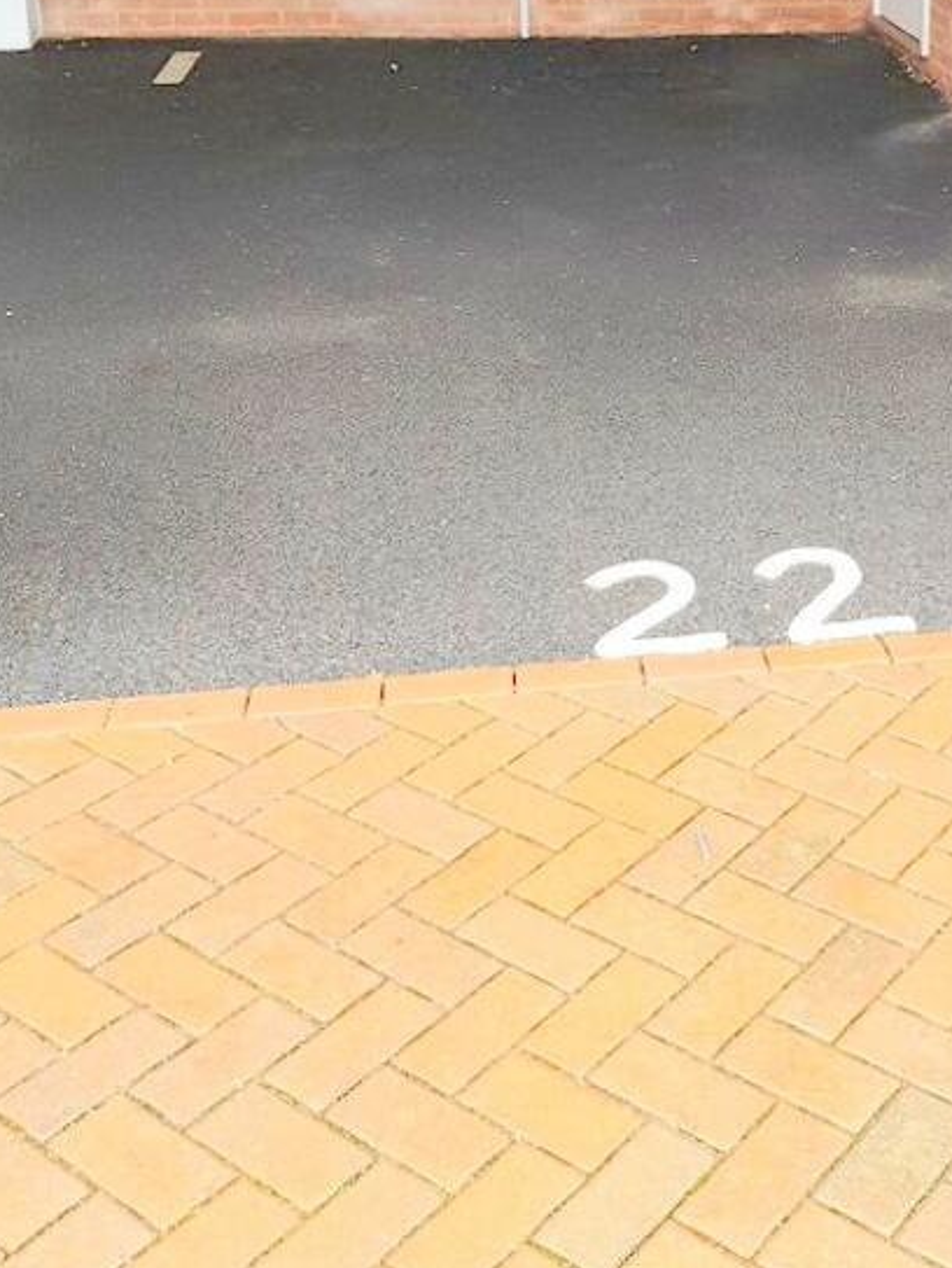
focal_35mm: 49
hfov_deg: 28.6
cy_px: 114
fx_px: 1795
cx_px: 847
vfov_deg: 36.4
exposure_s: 1/162
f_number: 1.7
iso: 40
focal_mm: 4.3
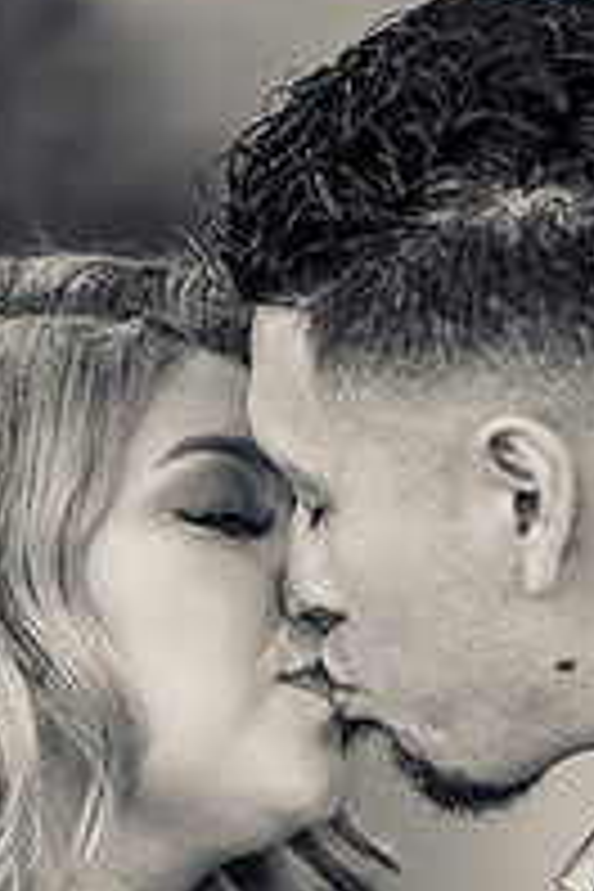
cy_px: 945
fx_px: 8835
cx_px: 356
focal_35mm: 357
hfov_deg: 3.9
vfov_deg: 5.8
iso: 640
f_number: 2.8
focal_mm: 157
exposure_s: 1/1250
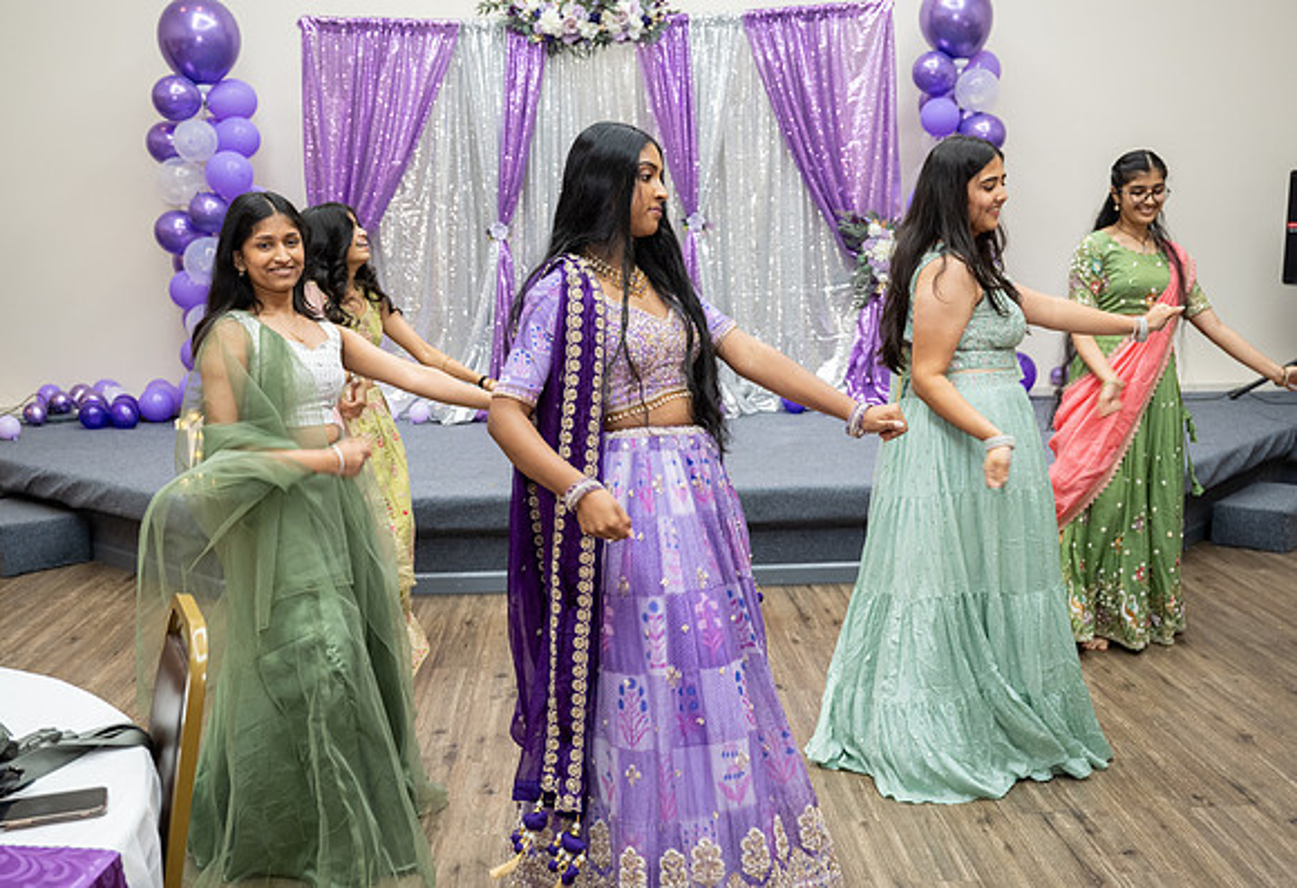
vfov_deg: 37.8
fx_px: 1298
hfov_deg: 53.1
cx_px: 648
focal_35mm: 36
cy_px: 444
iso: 1000
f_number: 4
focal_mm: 35
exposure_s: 1/160
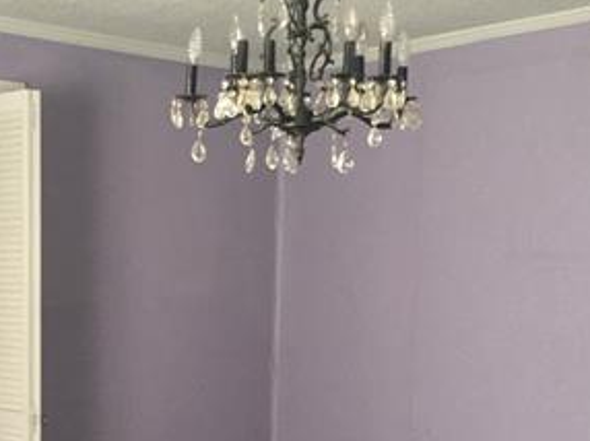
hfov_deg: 29.6
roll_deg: -0.8
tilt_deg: -4.4
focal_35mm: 65
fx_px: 1107
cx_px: 192
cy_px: 379
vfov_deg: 22.1
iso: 160
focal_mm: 4.15
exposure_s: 1/16
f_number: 2.2
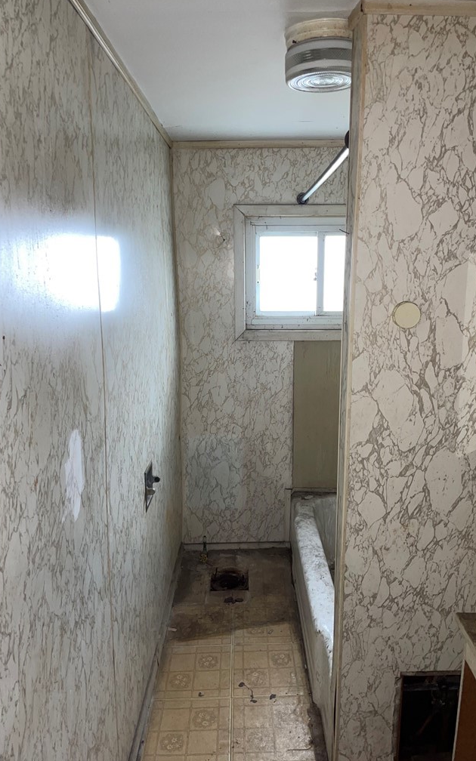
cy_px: 377
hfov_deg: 44.5
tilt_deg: -11.5
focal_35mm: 28
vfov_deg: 66.5
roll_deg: +0.6
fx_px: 581
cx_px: 243
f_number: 1.6
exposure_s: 1/17
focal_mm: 4.2
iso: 64
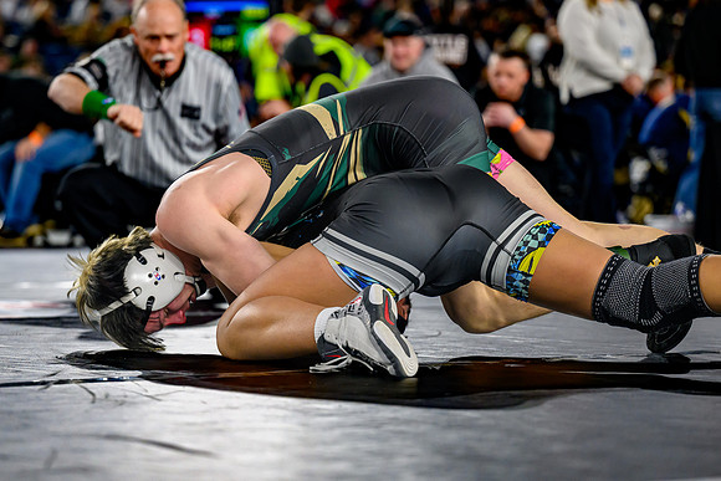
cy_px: 275
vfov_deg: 10.6
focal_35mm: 130
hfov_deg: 15.8
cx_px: 303
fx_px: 2604
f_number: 2.8
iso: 1400
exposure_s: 1/800
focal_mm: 98
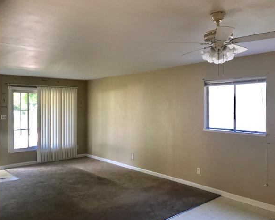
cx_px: 131
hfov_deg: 58.8
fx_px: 244
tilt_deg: -0.1
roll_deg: +0.5
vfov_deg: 48.5
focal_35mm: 30
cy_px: 111
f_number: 1.8
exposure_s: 1/30
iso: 32
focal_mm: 3.99
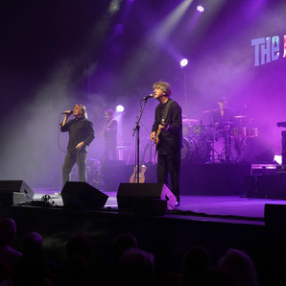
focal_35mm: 63
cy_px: 143
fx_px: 589
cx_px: 143
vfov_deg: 27.3
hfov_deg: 27.3
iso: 1600
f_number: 5
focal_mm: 49
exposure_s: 1/160
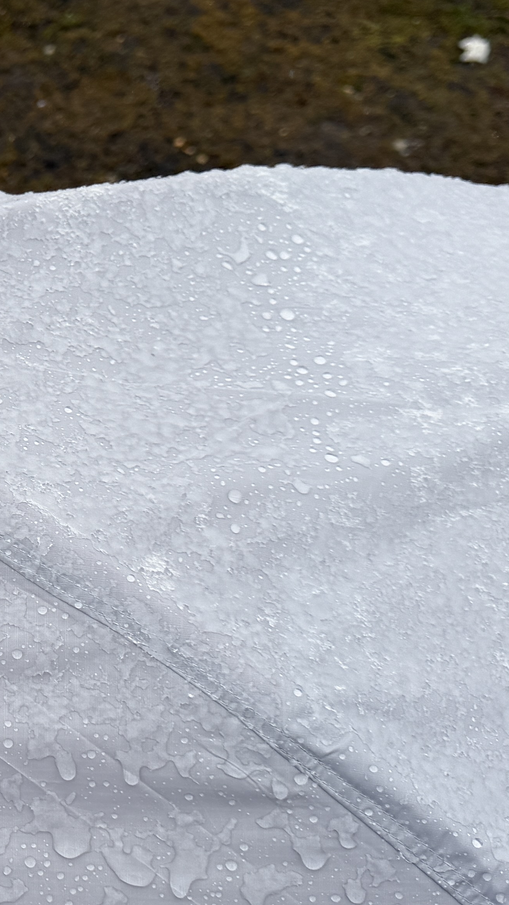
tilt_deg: -40.7
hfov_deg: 16.8
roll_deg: -0.3
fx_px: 1536
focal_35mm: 64
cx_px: -285
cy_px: 436
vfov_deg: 32.8
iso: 80
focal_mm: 6.76
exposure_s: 1/1075
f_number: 1.78
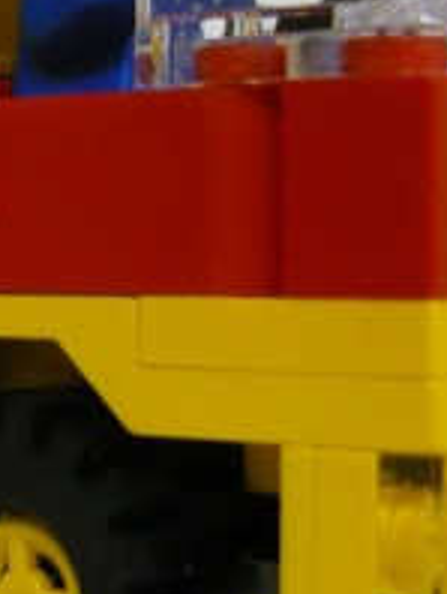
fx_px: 2285
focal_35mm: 133
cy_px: 192
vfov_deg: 14.8
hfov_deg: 10.8
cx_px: -228
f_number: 2.8
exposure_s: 1/30
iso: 250
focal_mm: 5.5
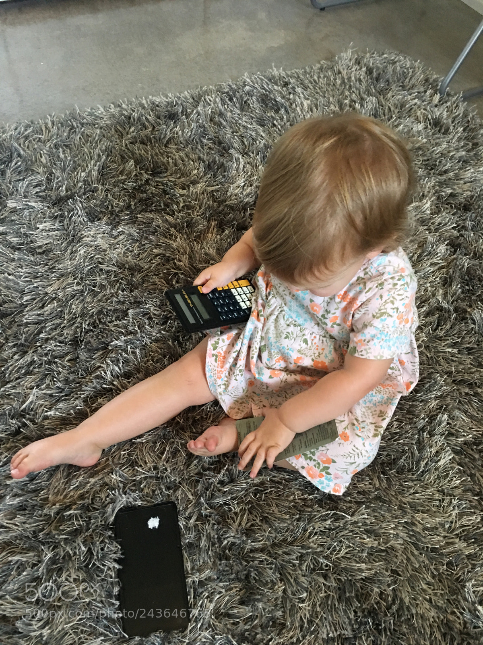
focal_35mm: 29
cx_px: 242
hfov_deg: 48.2
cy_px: 322
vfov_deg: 61.7
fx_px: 540
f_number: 2.2
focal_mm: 4.15
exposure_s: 1/15
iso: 125
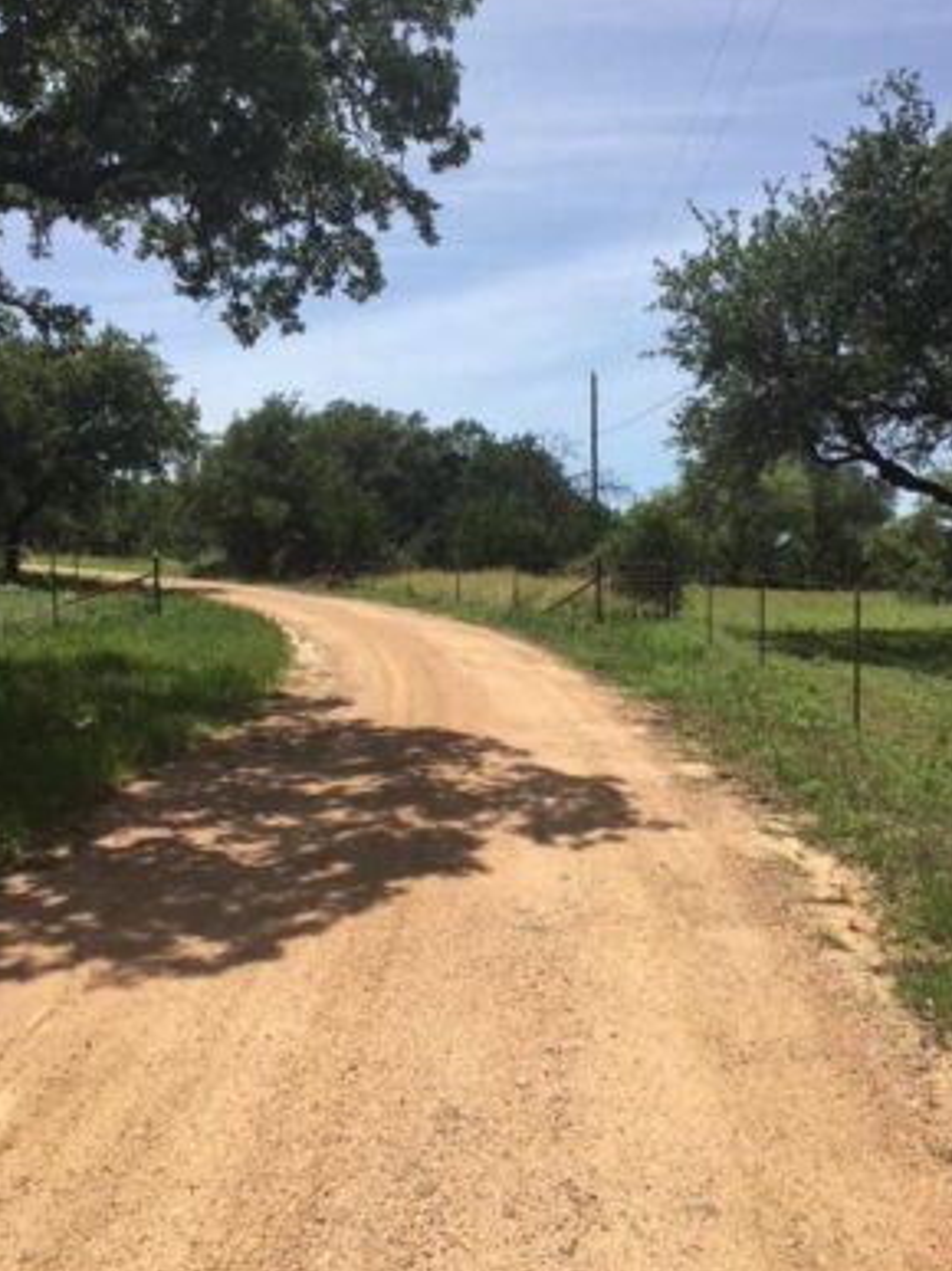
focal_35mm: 30
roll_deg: -0.4
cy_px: 644
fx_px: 1101
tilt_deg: +1.2
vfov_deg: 60.0
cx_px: 483
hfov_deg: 46.8
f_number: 2.2
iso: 25
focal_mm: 4.15
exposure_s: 1/1789
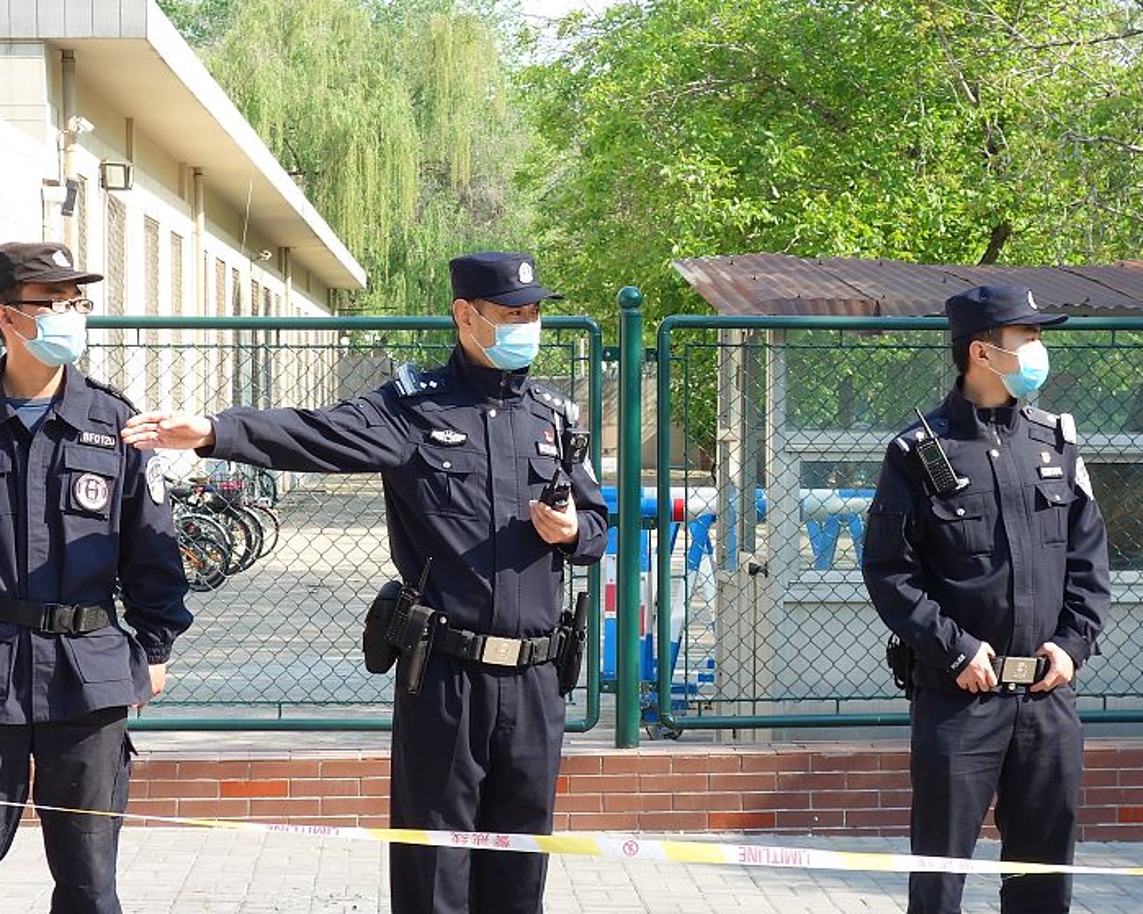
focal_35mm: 87
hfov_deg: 22.0
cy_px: 469
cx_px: 553
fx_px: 2943
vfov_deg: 17.7
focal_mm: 20.19
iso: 125
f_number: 5
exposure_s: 1/200
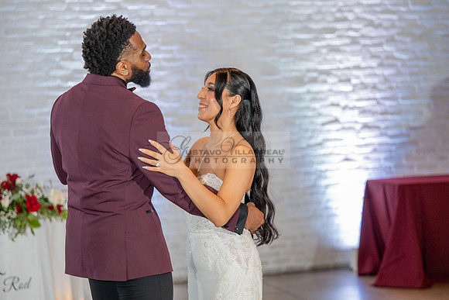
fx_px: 1167
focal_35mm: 94
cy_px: 148
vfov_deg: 14.6
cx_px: 228
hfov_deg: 21.8
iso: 1600
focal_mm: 92
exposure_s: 1/125
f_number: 2.8
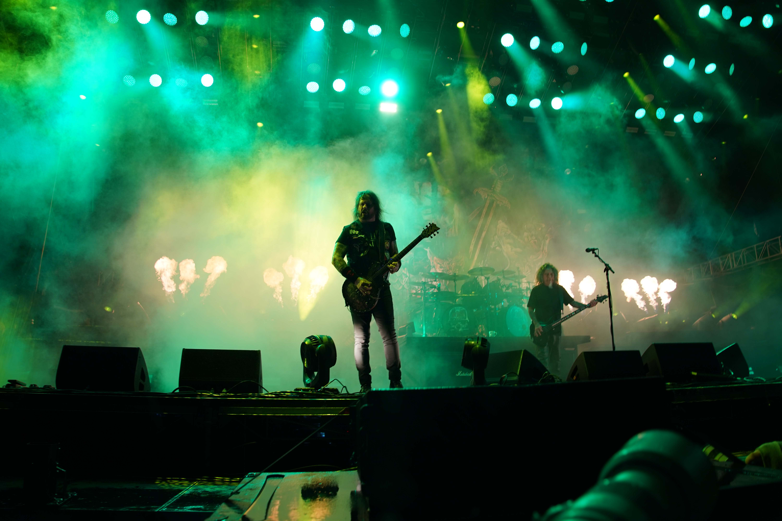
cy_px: 260
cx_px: 391
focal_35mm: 24
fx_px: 521
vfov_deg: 53.1
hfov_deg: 73.7
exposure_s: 1/100
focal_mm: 24
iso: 250
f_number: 4
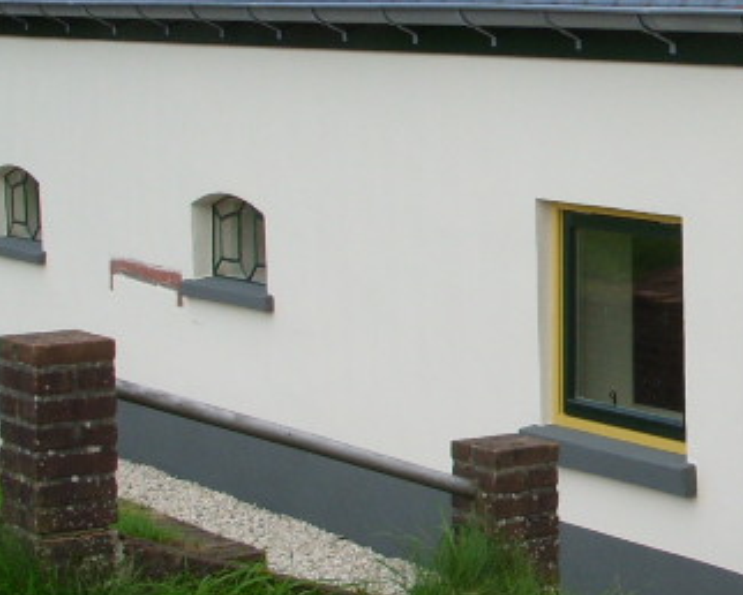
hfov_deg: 15.7
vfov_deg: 13.0
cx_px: 884
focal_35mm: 118
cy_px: 122
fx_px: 2596
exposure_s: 1/176
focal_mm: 7.8
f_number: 5.7
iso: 50
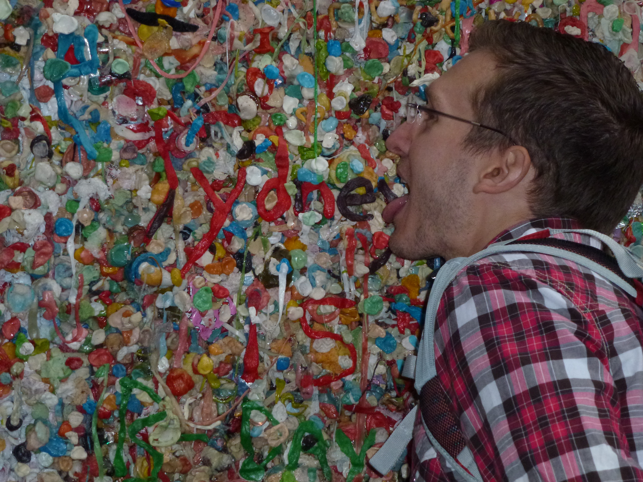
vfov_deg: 12.2
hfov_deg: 16.3
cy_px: 241
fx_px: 2248
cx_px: 322
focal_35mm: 121
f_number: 5.1
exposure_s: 1/250
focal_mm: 21.7
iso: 400
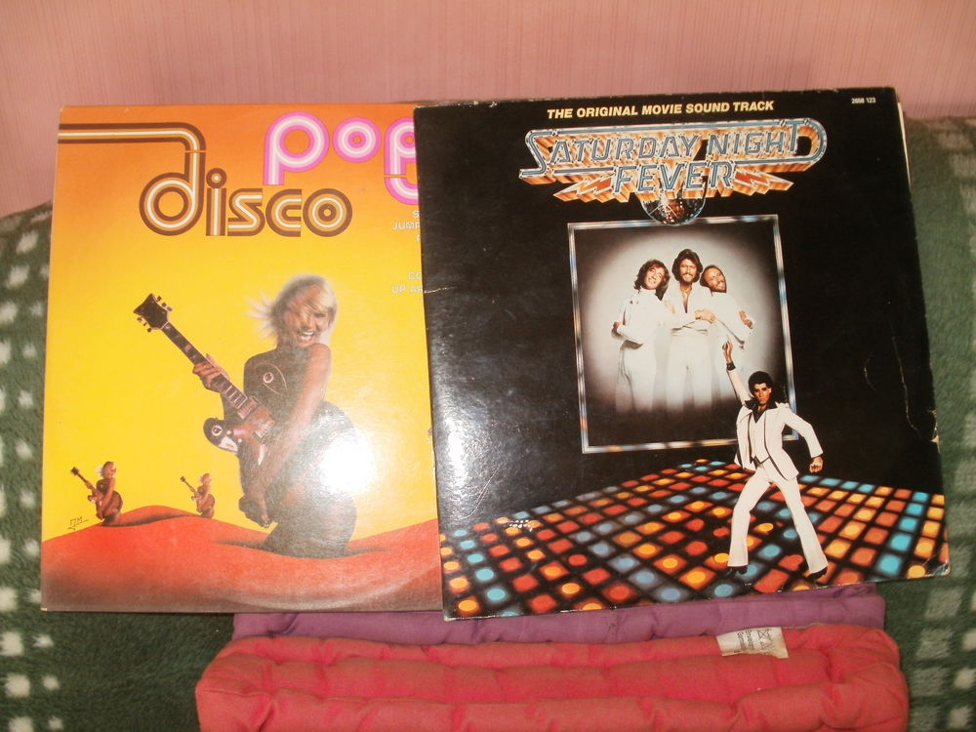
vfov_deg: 39.7
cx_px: 488
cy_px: 366
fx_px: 1015
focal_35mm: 36
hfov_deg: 51.4
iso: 125
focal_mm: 6.3
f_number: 3.5
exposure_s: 1/30
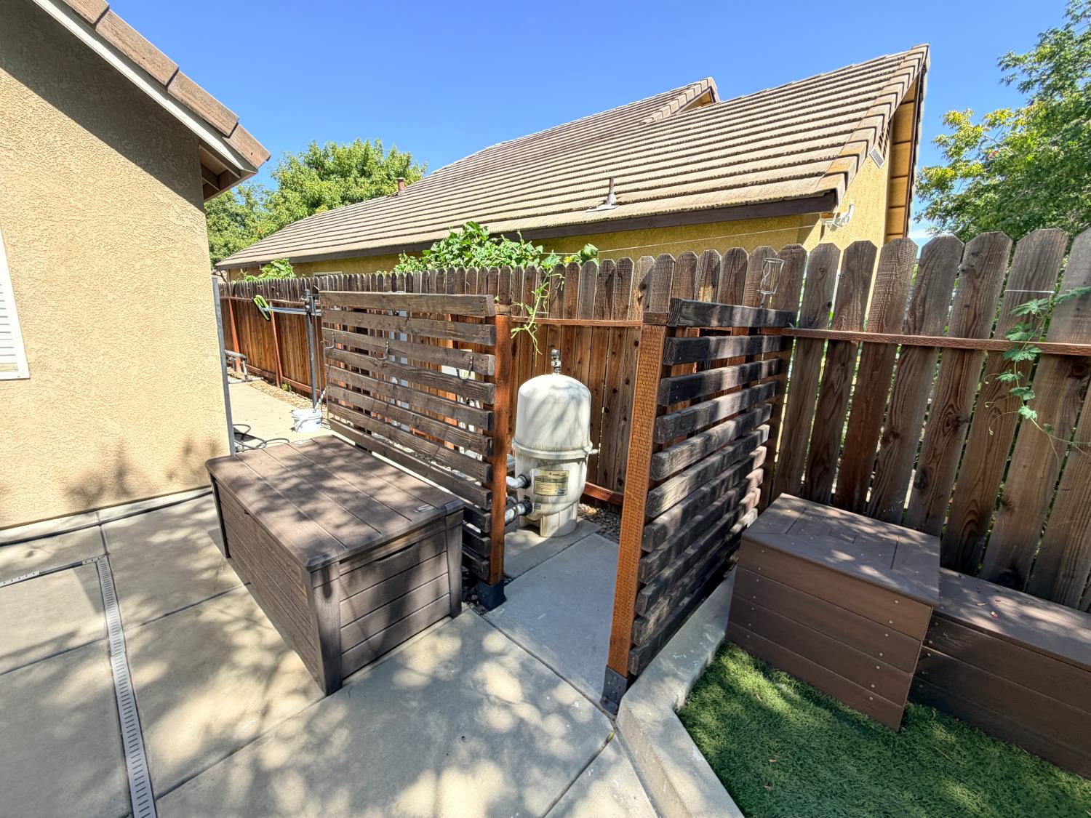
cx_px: 546
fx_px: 441
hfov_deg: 102.1
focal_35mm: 14
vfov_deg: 85.7
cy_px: 409
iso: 64
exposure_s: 1/121
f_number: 2.2
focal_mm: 2.22
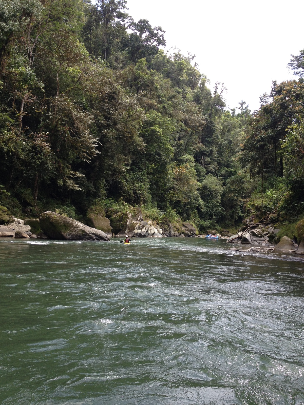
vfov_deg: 52.6
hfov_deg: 40.7
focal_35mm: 35
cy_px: 202
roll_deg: -3.1
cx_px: 152
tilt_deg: -0.6
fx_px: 410
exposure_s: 1/488
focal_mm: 4.28
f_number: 2.4
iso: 50
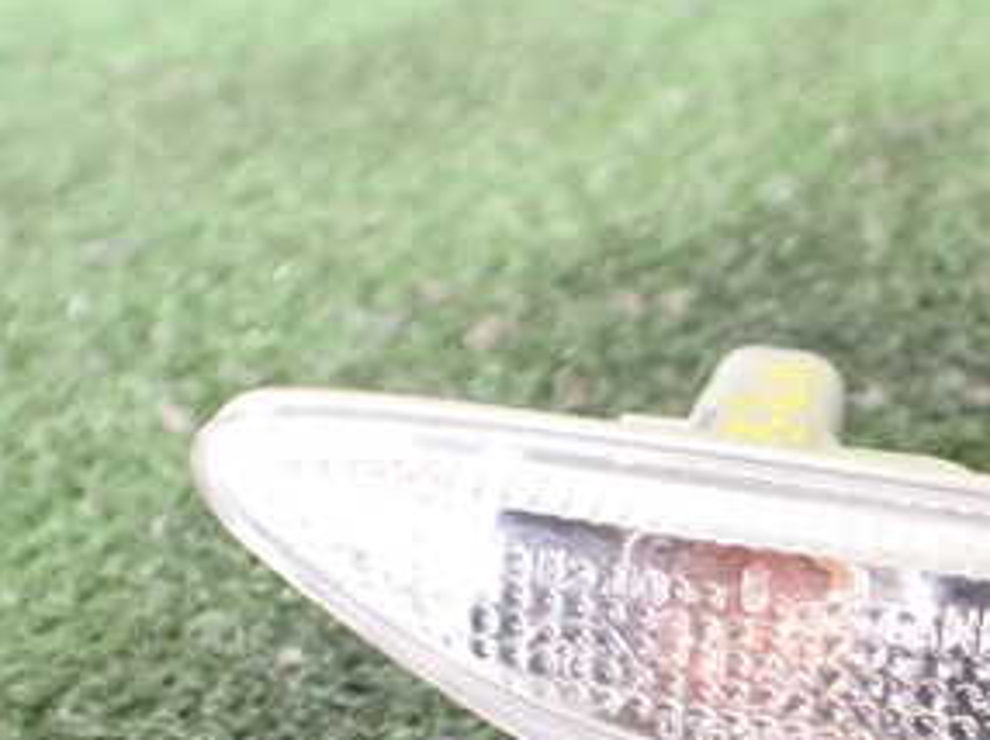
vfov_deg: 22.8
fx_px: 1800
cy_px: 629
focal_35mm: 63
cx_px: 924
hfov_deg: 29.3
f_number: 2.3
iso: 800
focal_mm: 5.4
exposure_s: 1/50
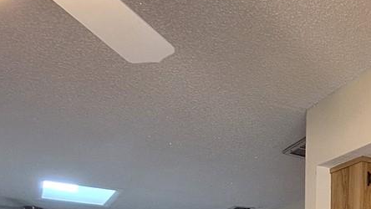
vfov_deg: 19.4
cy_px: 342
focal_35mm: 51
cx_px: 413
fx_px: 502
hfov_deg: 34.7
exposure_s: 1/40
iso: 80
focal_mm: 1.74
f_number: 2.2
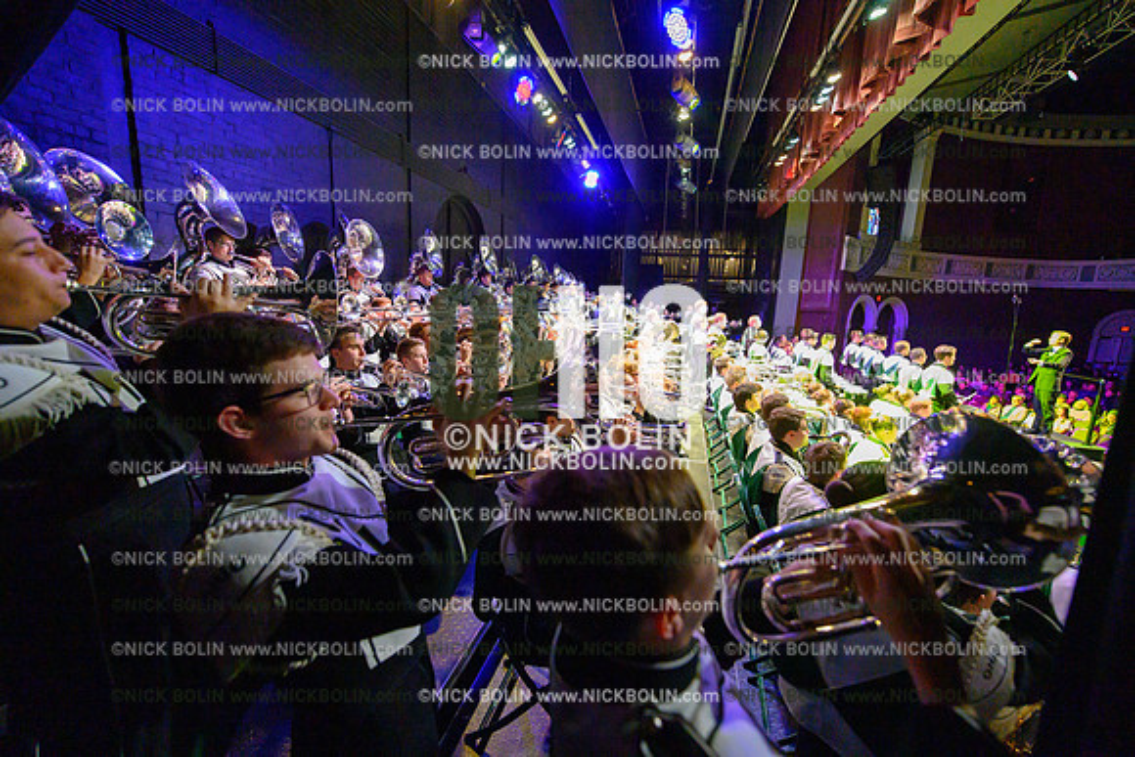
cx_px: 568
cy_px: 378
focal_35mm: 14
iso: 25600
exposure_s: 1/640
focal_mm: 14
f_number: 2.8
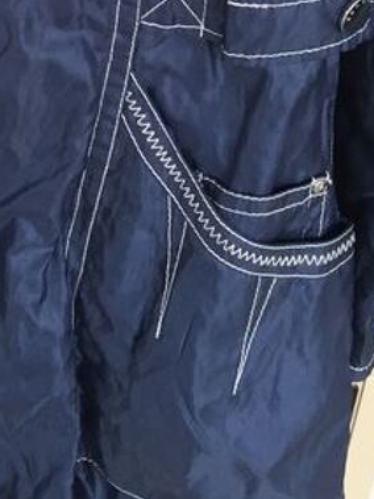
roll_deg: +1.6
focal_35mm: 102
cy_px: -338
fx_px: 1470
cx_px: -159
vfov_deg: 16.7
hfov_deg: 13.8
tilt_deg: -29.8
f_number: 2.2
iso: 80
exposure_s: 1/33
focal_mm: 4.15
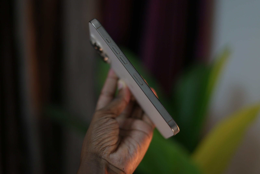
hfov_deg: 39.6
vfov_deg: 27.0
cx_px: 130
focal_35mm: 50
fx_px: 361
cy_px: 87
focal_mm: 50
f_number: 1.8
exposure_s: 1/100
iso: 320
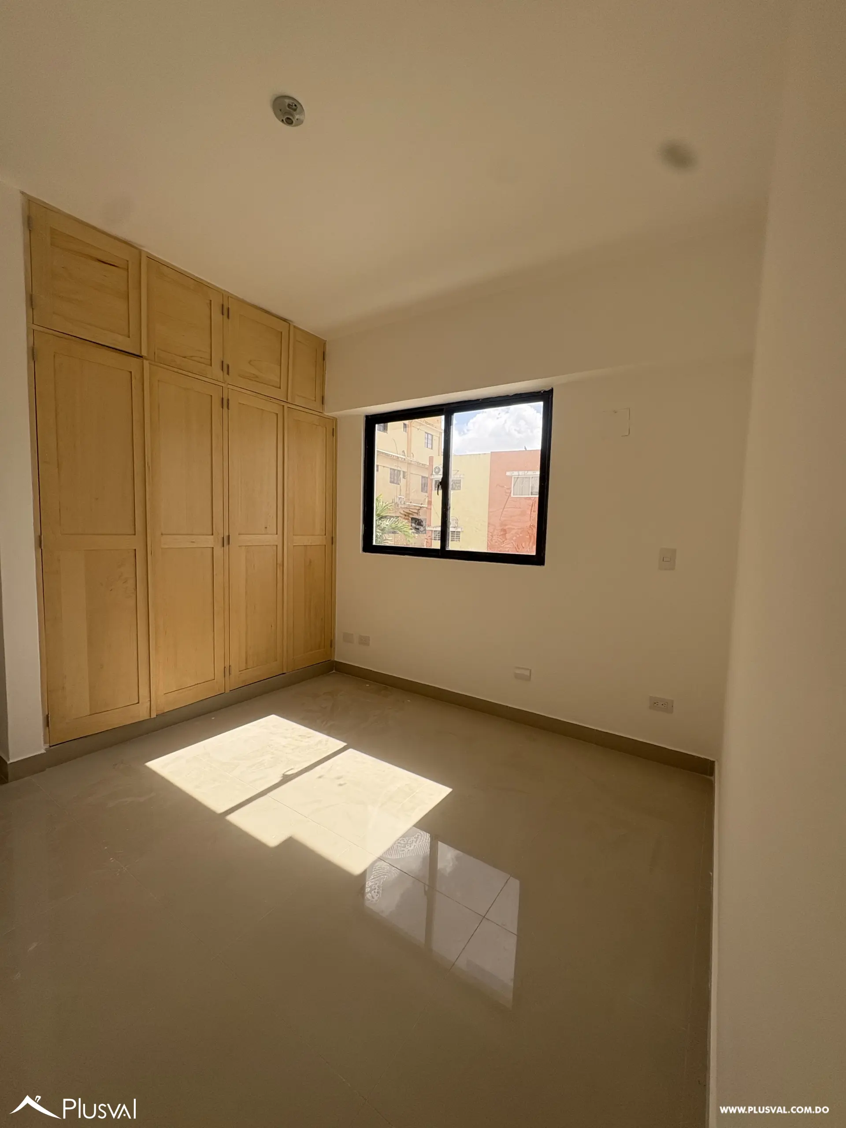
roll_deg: -1.7
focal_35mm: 14
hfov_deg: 85.7
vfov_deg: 102.1
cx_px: 423
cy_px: 564
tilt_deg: -3.1
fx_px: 456
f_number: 2.2
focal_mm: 2.22
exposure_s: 1/664
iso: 50
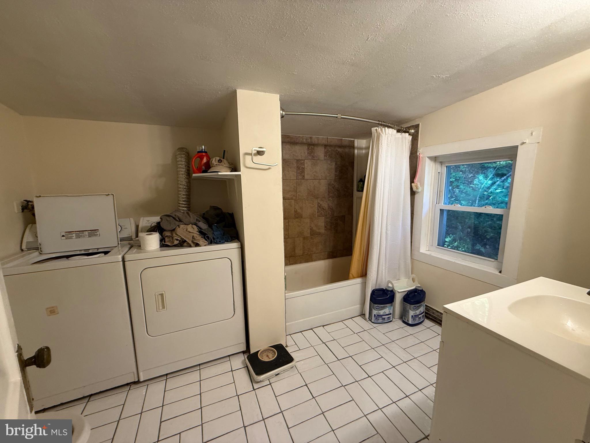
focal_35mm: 14
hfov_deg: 102.1
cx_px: 295
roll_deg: +1.1
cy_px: 222
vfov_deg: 85.7
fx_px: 239
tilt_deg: -8.2
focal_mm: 2.22
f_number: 2.2
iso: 200
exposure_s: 1/60
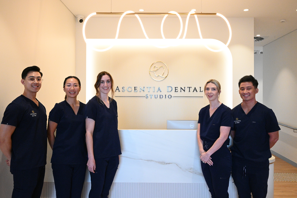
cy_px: 99
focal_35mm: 35
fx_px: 289
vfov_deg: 37.8
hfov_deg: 54.5
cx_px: 148
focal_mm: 35
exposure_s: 1/100
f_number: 16
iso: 10000
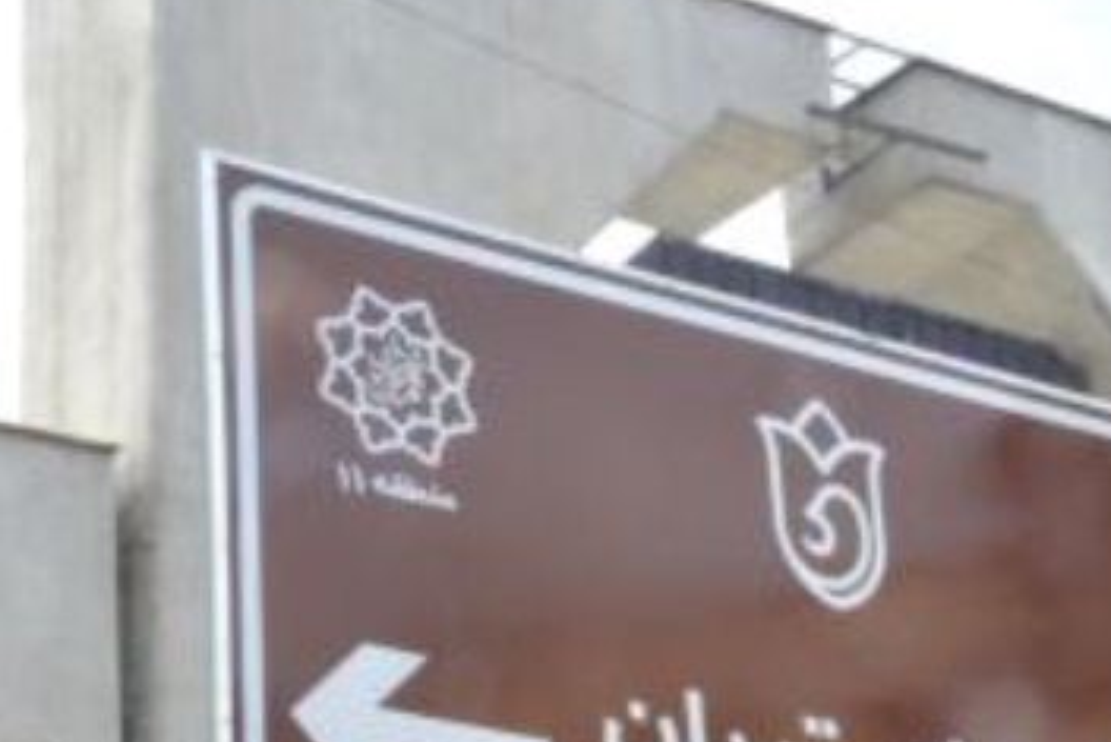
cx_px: 710
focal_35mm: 109
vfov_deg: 12.5
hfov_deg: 18.6
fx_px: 3379
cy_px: 584
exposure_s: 1/50
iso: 800
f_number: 25
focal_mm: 25
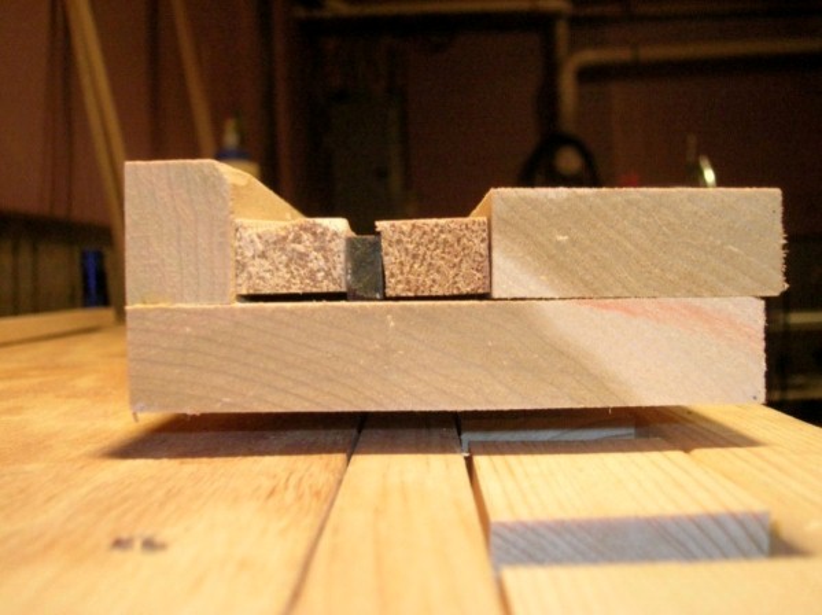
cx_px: 411
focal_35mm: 46
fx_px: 1091
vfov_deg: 31.5
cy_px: 308
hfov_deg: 41.3
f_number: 3.2
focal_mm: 7.7
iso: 200
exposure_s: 1/14.3
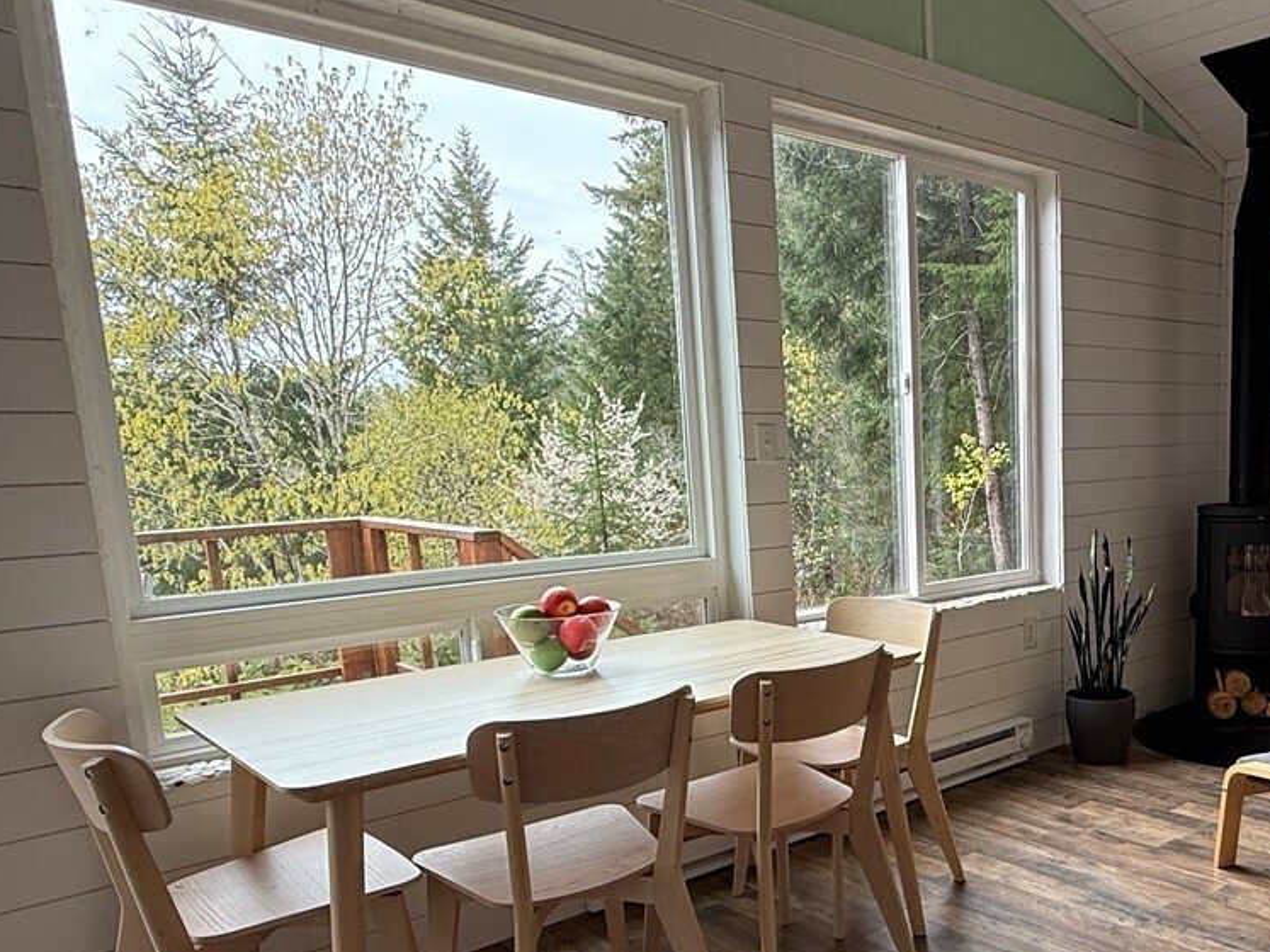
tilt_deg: -9.9
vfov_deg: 46.2
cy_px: 624
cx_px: 969
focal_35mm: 30
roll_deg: +1.1
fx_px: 1100
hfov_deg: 56.7
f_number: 2.2
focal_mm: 2.22
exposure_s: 1/118
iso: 64
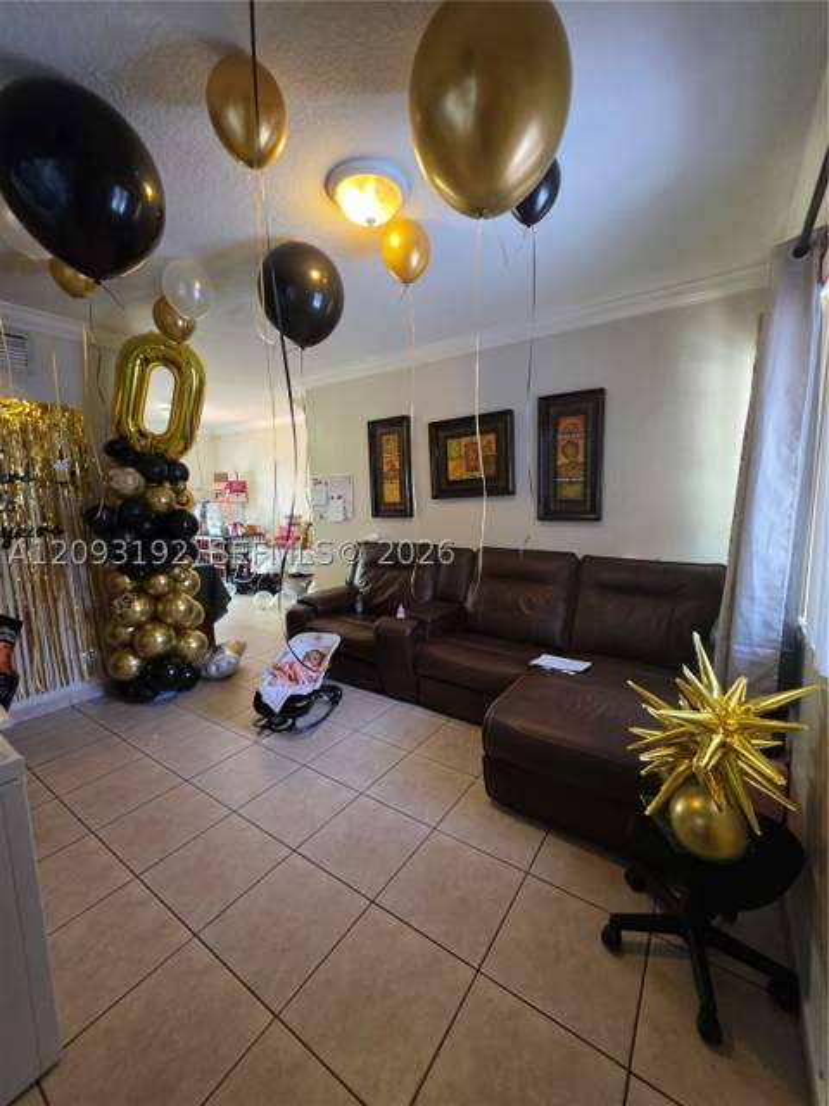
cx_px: 414
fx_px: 415
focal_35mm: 13
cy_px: 553
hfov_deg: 89.9
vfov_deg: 106.2
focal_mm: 2.2
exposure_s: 1/60
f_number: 1.9
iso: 400
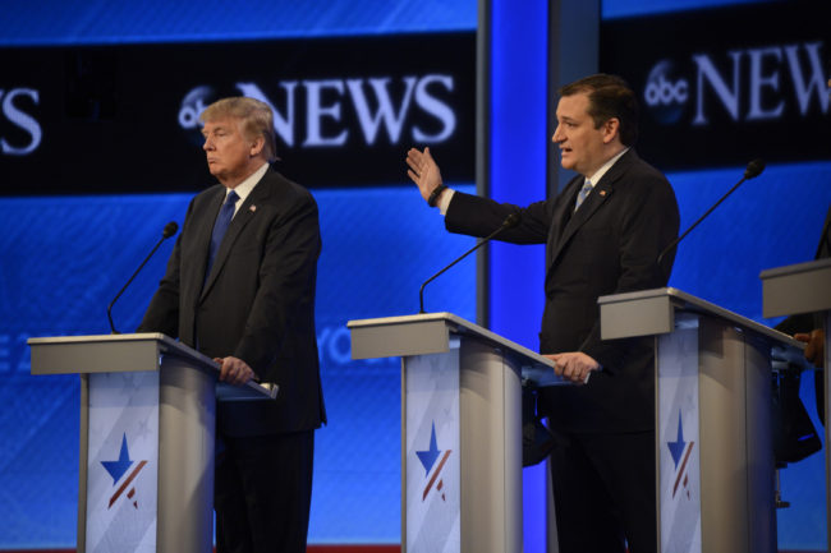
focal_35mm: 300
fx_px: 6923
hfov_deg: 6.9
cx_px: 416
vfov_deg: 4.6
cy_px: 276
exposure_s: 1/125
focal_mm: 300
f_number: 5.6
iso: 3200
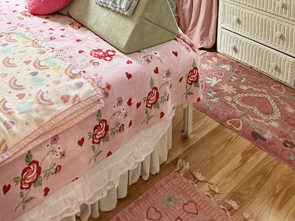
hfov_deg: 44.4
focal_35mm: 42
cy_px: -65
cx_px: 110
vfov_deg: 28.3
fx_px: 358
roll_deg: +0.9
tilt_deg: -8.9
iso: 125
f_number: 2.2
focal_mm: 2.22
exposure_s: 1/99
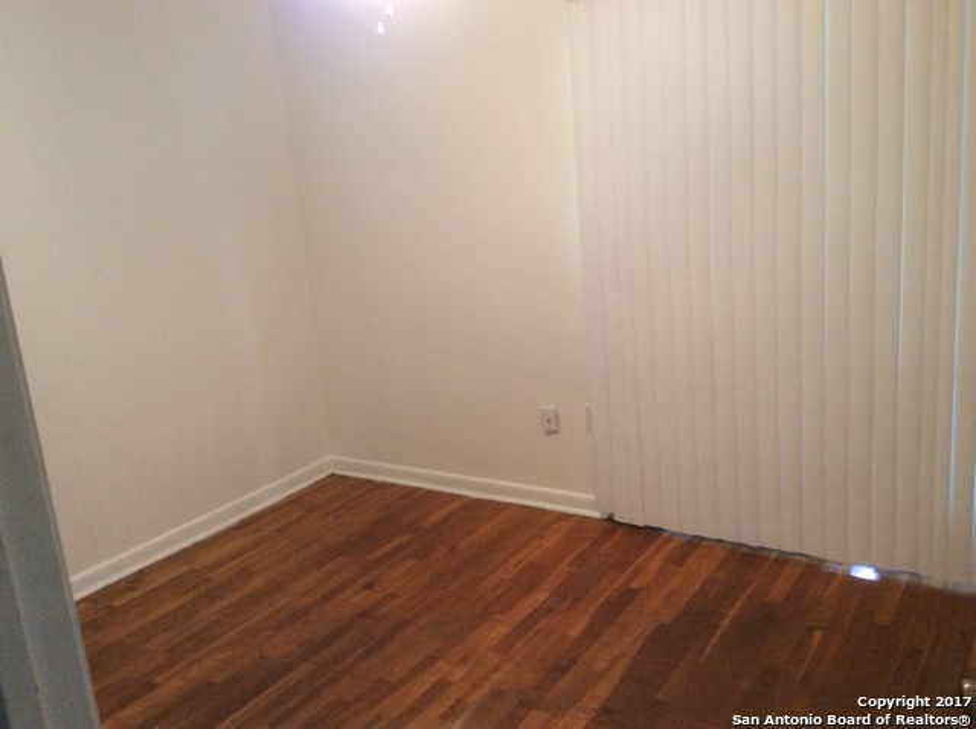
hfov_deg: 56.9
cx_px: 488
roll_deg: +6.4
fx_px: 901
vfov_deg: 44.1
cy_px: 364
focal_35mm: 32
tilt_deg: -15.9
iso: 125
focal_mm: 3.3
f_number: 2.4
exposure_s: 1/24
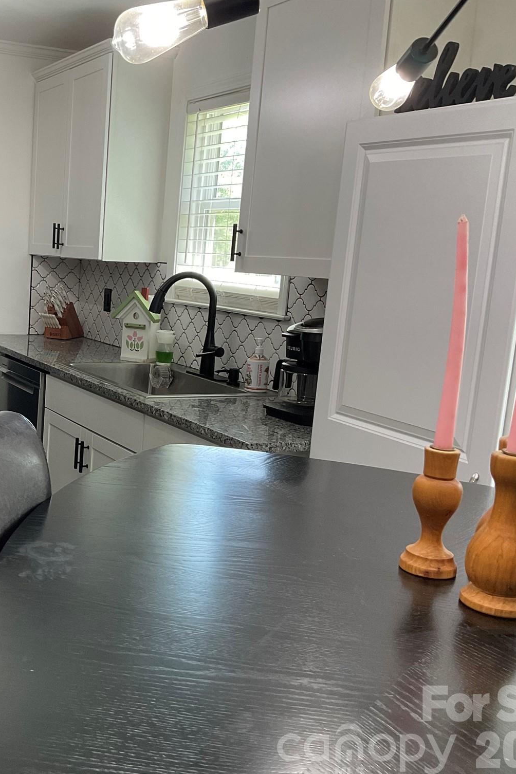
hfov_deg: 31.2
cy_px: 392
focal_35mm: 41
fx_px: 882
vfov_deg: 47.4
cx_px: 60
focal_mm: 3
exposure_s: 1/60
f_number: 1.8
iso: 80
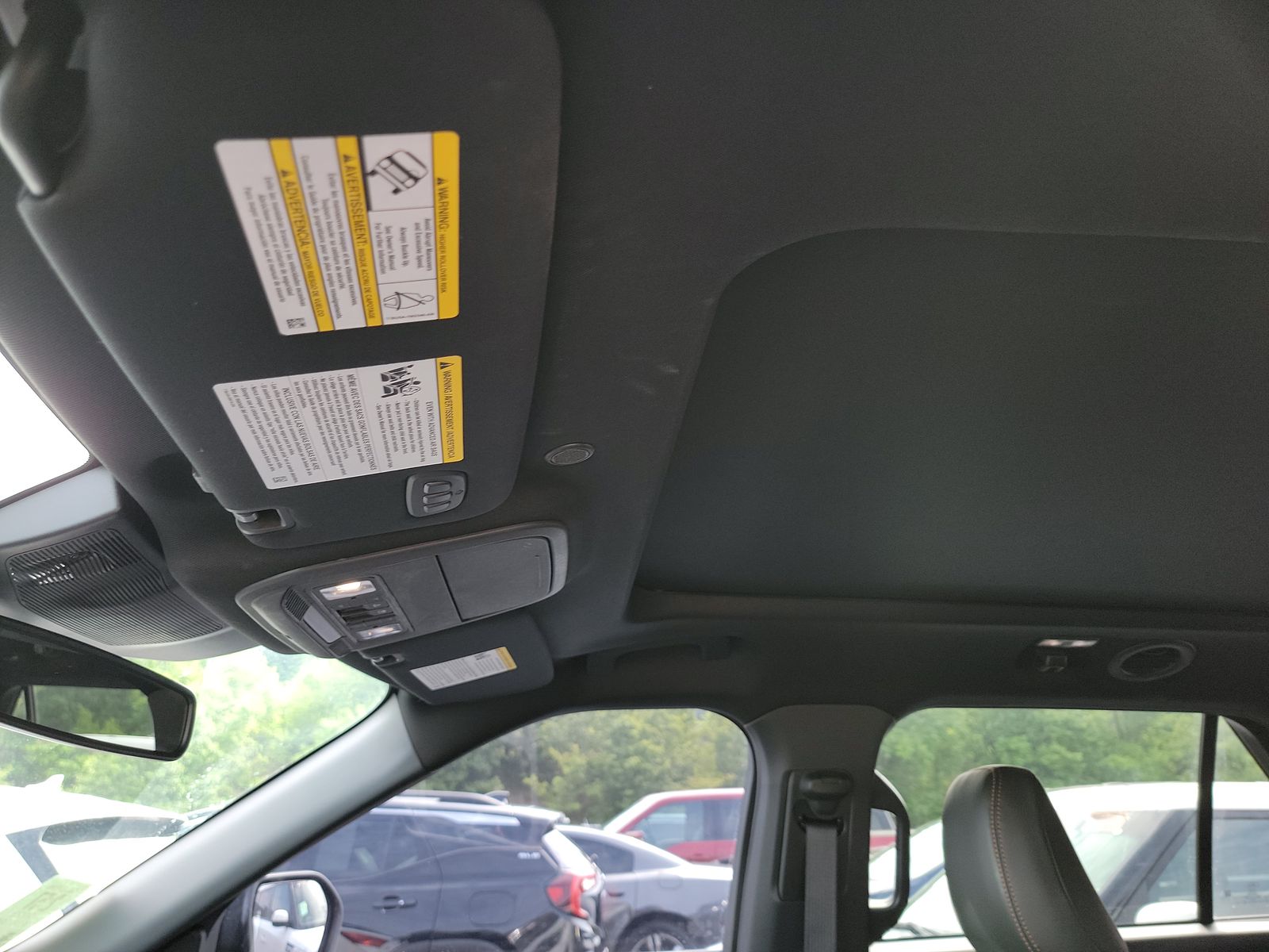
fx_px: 880
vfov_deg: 56.8
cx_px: 634
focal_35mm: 24
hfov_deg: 71.6
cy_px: 476
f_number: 1.8
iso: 110
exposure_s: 1/59
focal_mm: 6.7
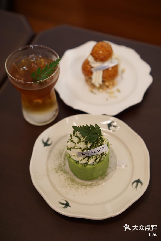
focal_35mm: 50
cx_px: 80
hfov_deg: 27.3
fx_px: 332
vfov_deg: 39.9
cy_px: 120
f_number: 2
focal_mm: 33
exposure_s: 1/60.2
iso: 400
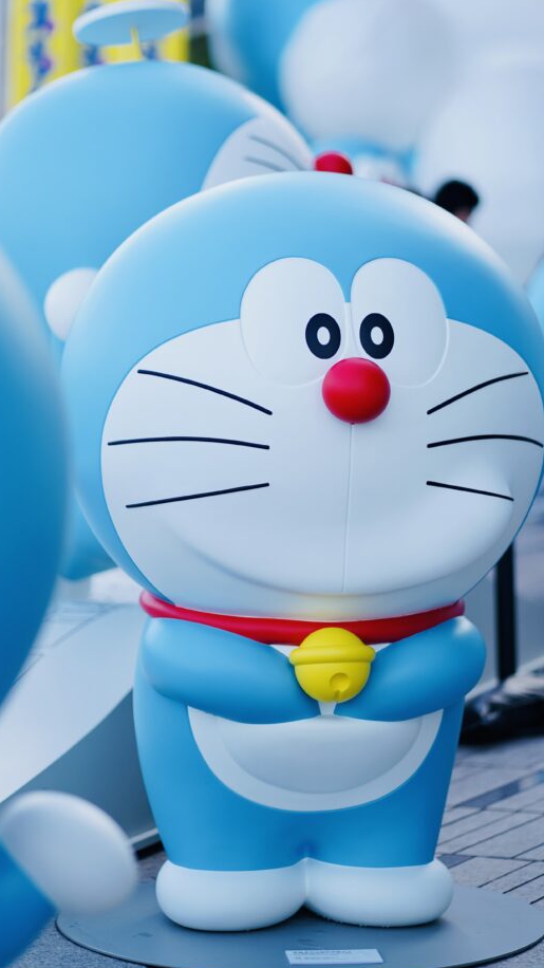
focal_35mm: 112
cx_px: 257
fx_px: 2873
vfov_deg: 19.1
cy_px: 387
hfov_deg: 10.8
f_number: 1.8
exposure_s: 1/1250
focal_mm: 85
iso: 100
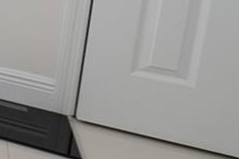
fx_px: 544
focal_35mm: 82
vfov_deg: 14.7
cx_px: -521
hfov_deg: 10.6
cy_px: -122
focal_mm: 12
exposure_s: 1/13
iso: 160
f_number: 5
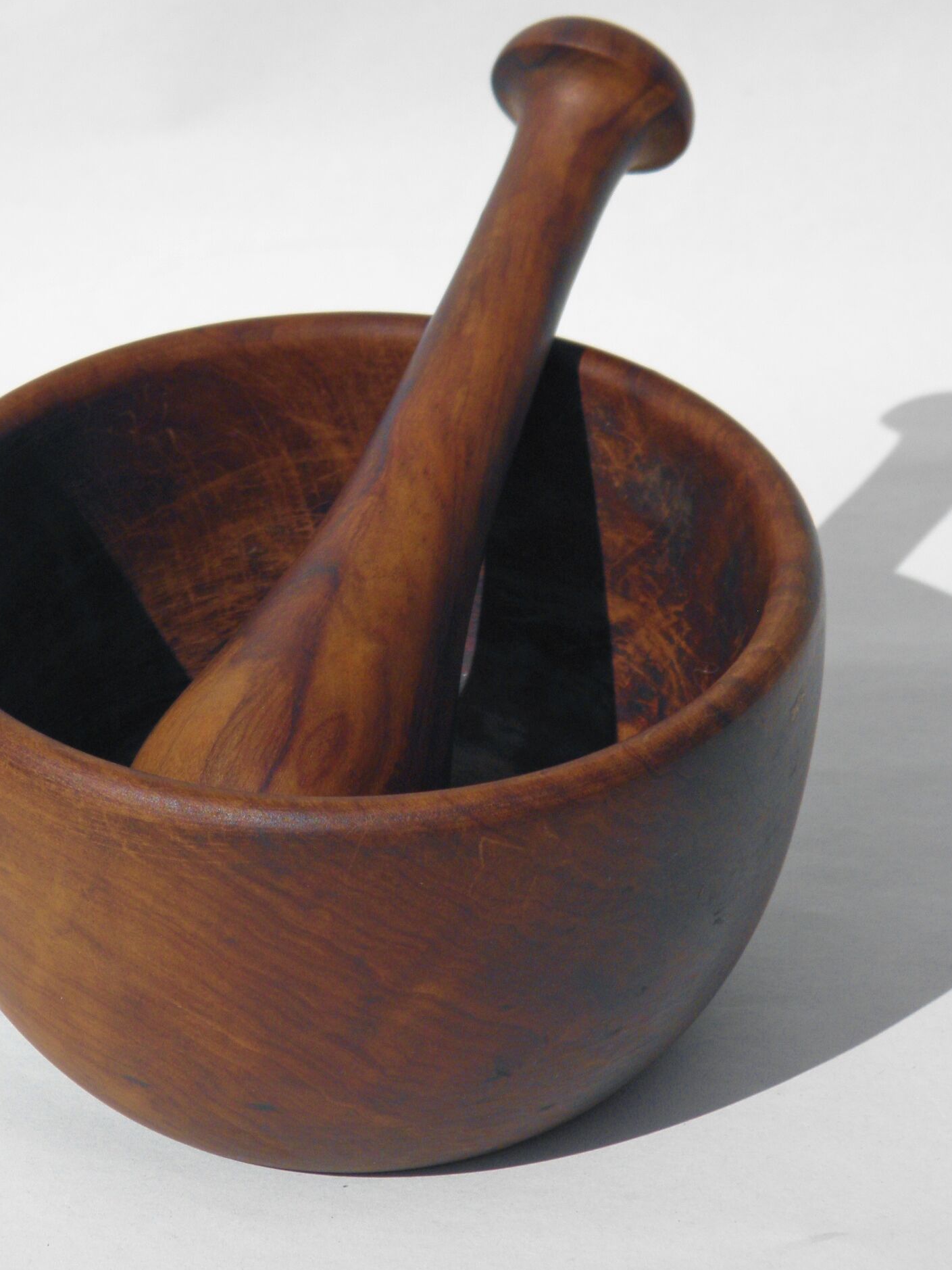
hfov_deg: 13.6
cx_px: 335
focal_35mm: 109
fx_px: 3997
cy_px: 467
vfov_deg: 18.0
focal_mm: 14.3
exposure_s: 1/320
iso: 100
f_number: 8.8
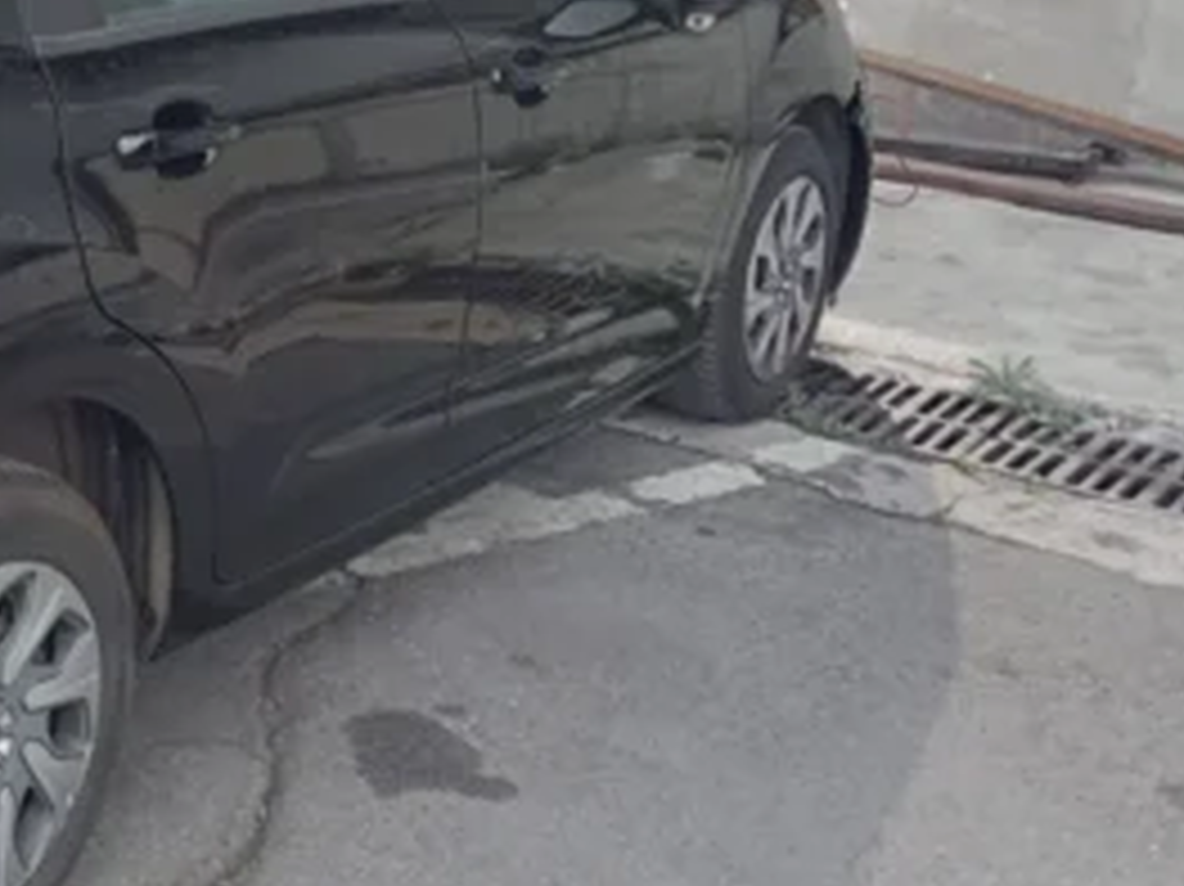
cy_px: 180
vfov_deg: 22.6
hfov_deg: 27.7
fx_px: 2188
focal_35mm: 64
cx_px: -113
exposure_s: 1/100
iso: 105
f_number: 2.2
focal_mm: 3.46
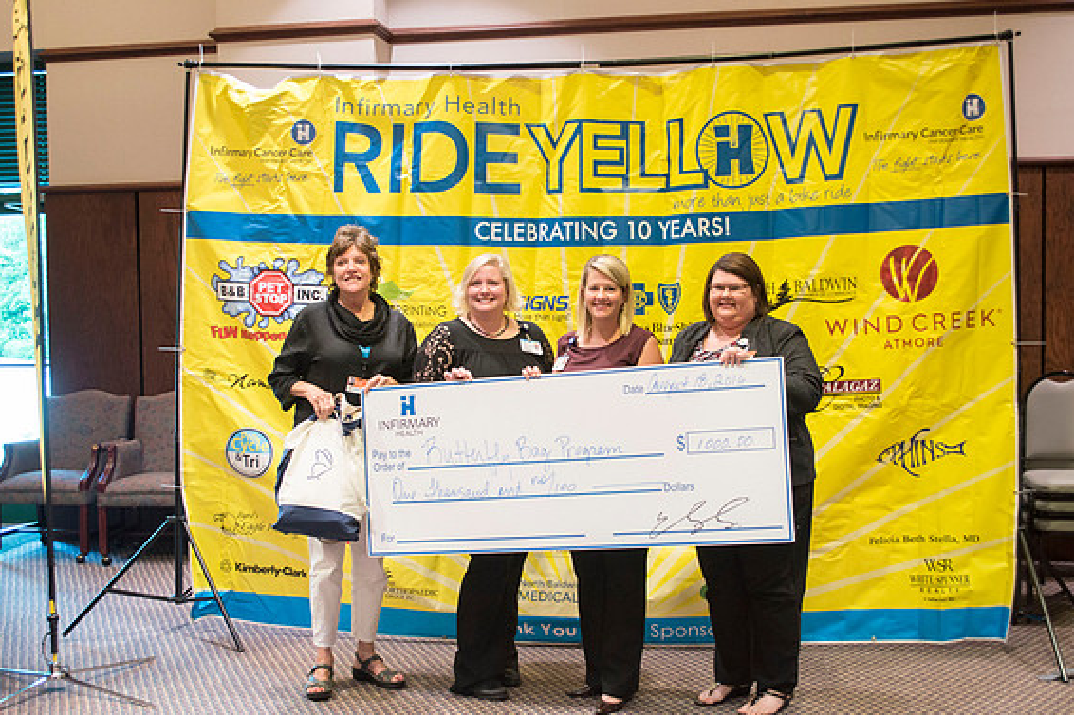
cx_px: 539
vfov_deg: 31.2
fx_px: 1282
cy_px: 364
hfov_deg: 45.4
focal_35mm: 43
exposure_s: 1/15
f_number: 4.5
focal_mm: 28
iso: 560
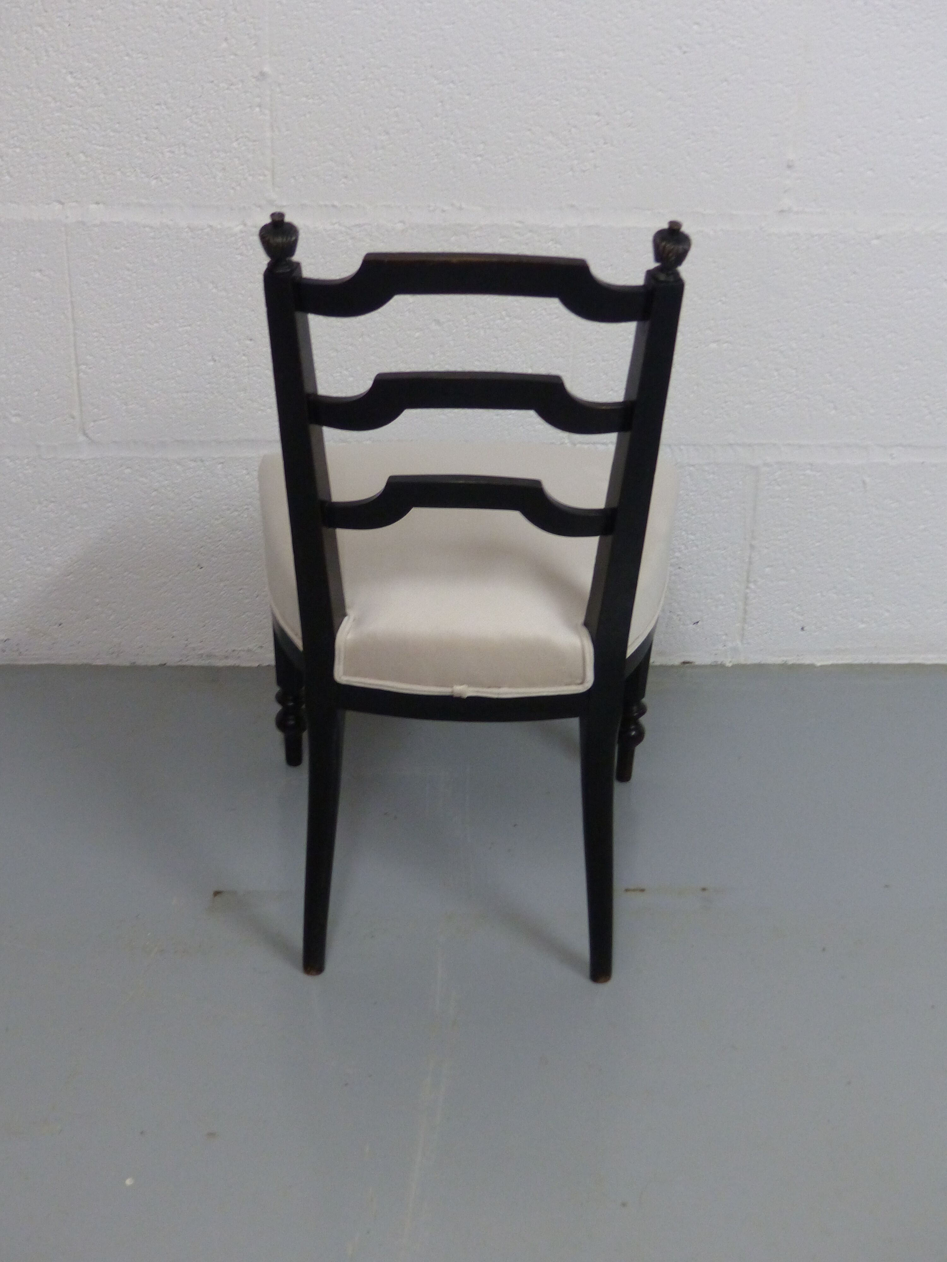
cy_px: 631
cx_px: 474
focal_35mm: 58
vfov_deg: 33.2
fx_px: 2116
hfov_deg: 25.2
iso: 400
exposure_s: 1/60
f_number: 2.8
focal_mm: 9.9
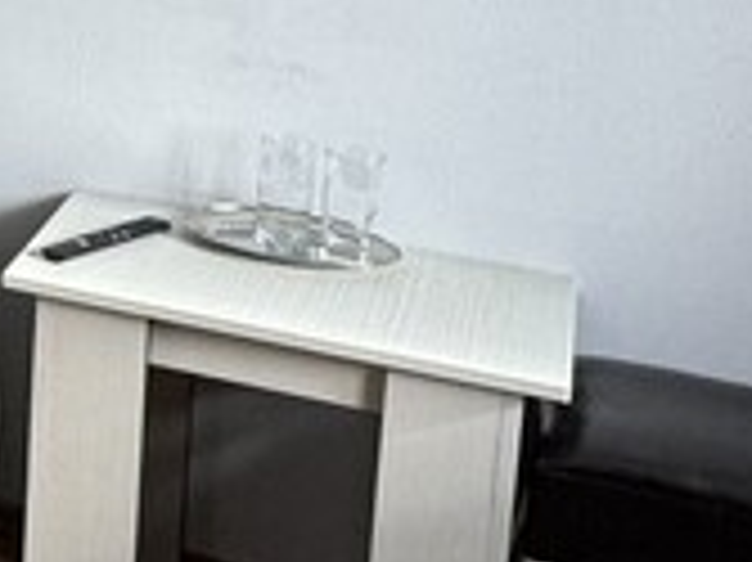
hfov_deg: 17.7
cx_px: -657
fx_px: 1867
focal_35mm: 86
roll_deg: +0.5
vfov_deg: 16.3
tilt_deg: -8.5
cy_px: -148
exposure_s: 1/100
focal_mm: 2.22
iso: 100
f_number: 2.2
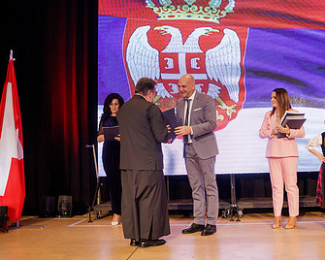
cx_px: 198
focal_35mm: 39
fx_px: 375
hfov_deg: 46.5
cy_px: 130
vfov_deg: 38.2
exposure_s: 1/250
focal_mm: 24
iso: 2500
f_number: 4
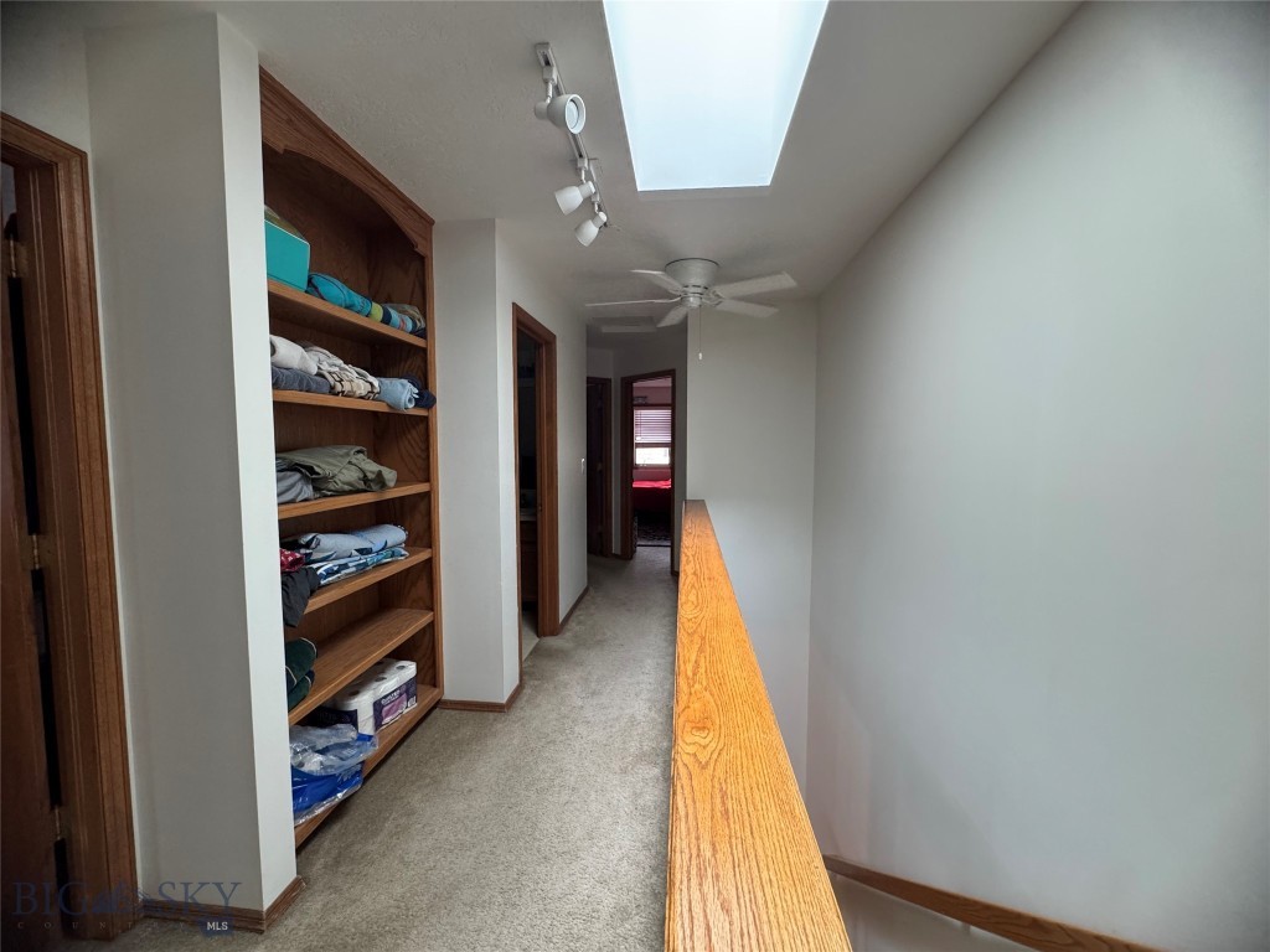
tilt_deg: -3.6
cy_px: 476
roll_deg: +0.7
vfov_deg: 85.7
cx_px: 635
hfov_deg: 102.1
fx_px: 514
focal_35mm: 14
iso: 320
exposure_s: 1/70
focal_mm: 2.22
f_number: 2.2
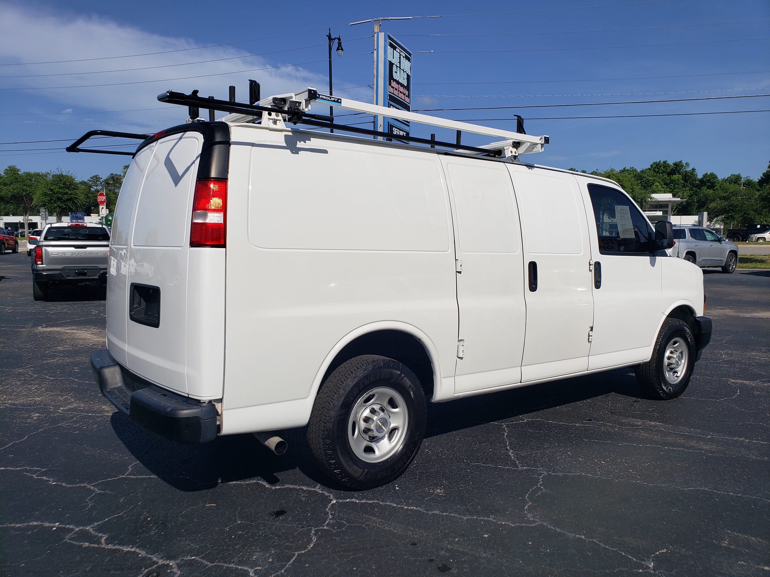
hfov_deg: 67.3
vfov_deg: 53.1
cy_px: 288
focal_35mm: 26
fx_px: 578
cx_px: 385
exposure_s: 1/3902
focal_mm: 4.3
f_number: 2.4
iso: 50
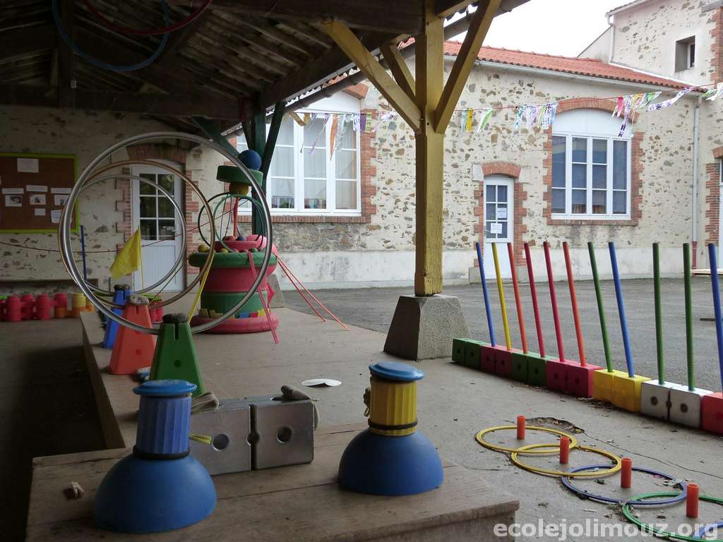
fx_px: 689
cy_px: 271
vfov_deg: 42.9
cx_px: 362
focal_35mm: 33
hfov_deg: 55.4
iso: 160
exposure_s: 1/125
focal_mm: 5.8
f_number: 3.6
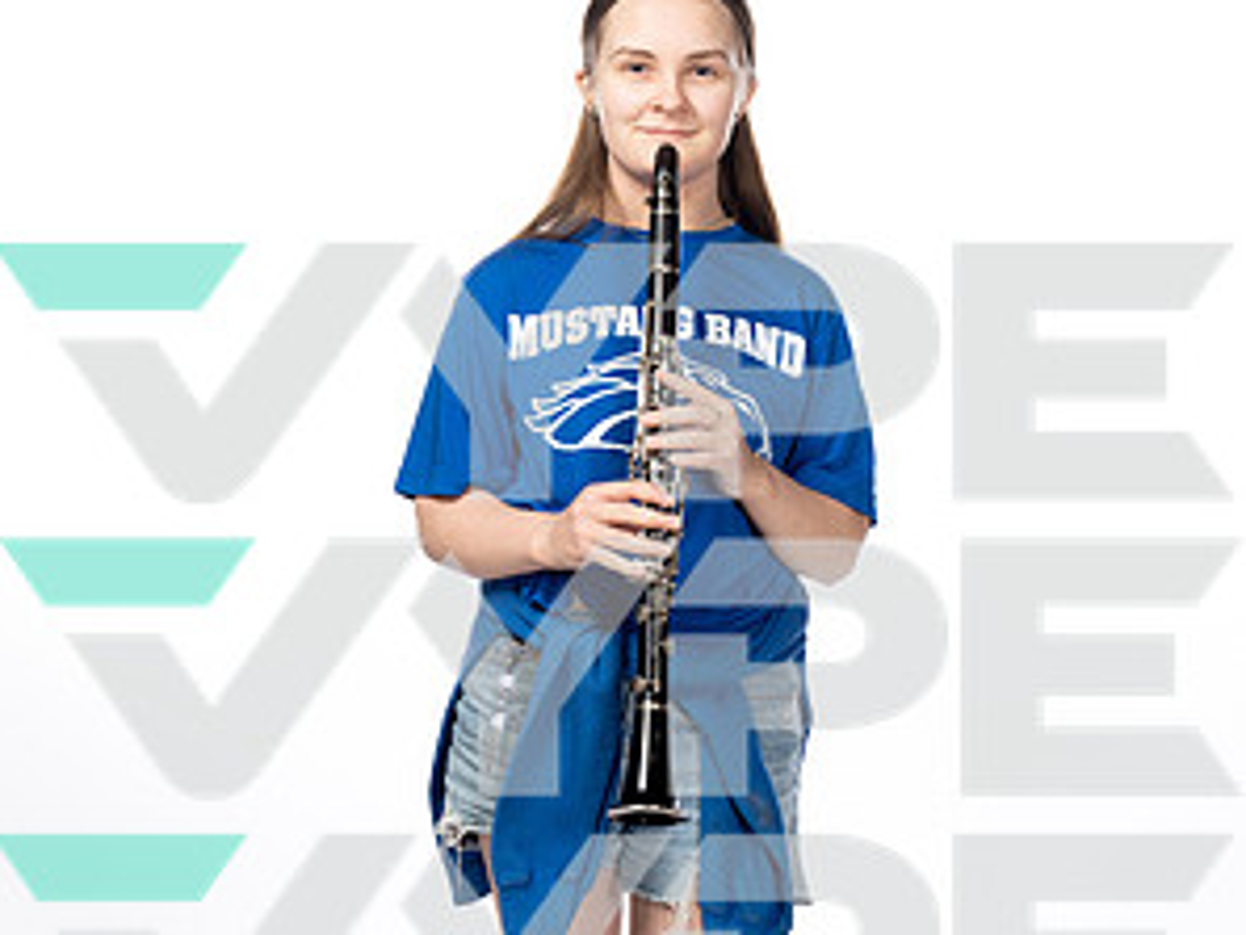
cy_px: 671
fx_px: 3673
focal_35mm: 102
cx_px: 621
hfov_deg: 19.3
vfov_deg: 14.5
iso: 640
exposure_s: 1/250
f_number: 8
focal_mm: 70
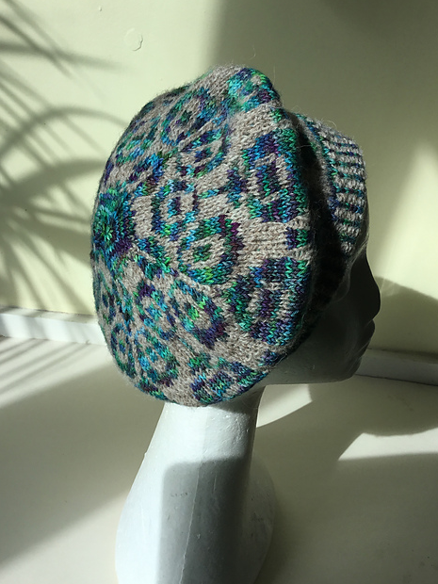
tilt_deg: -28.9
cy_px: 289
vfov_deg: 56.8
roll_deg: -10.5
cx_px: 218
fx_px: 540
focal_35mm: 32
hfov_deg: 44.2
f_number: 2.4
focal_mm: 3.3
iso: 25
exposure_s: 1/776
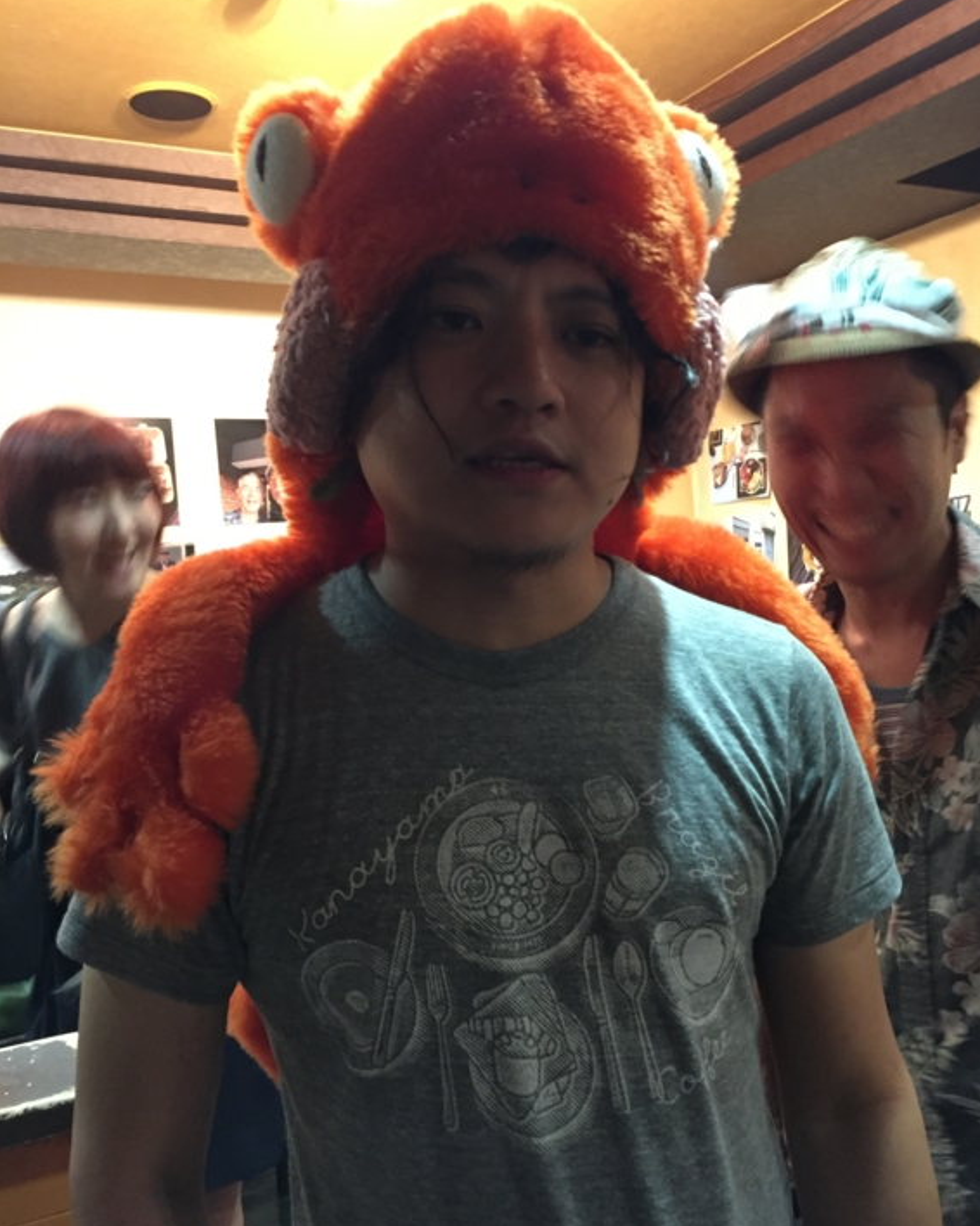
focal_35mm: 32
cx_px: 516
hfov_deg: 45.8
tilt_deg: -2.4
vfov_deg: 55.7
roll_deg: +3.8
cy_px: 639
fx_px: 1161
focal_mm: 4.15
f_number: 2.2
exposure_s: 1/15
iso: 500
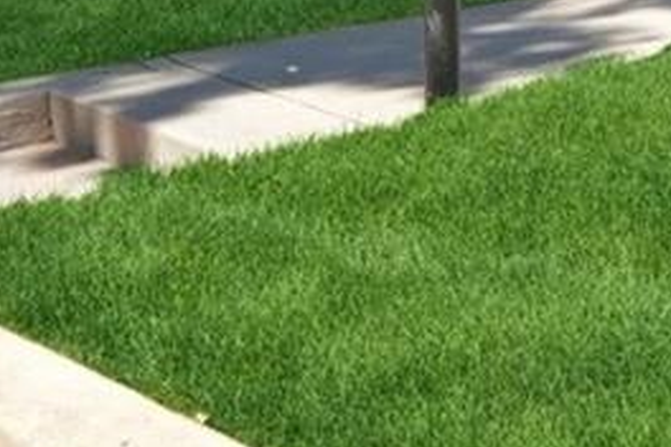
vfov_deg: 9.9
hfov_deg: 11.7
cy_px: -648
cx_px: 1868
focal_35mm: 120
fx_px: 2234
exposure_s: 1/640
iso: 800
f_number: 8
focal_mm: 13.2
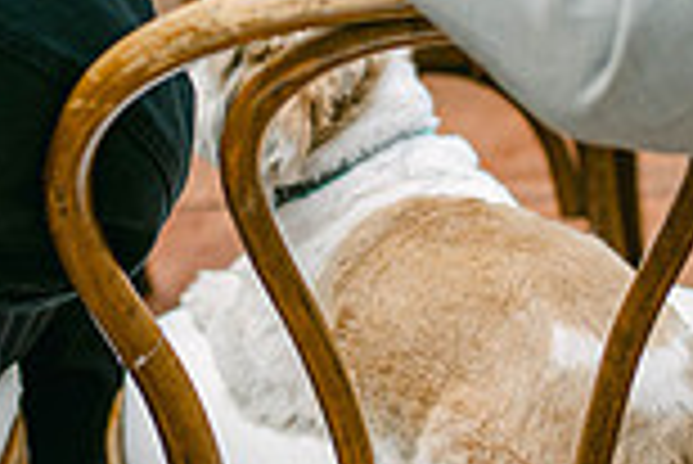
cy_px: 180
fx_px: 2659
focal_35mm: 138
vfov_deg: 10.0
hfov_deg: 14.8
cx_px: 477
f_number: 2.2
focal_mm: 35
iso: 100
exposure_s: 1/500
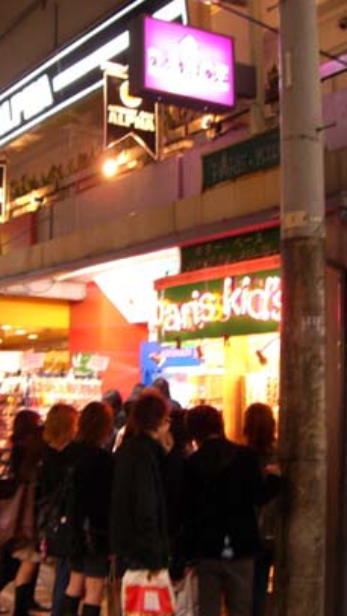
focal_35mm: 56
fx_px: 916
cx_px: 88
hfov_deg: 21.3
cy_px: 308
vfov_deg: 37.2
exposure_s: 1/13
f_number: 2.7
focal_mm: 6.2
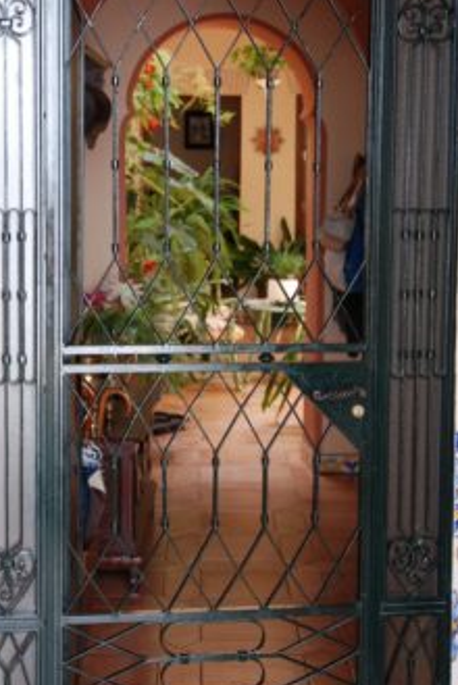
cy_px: 281
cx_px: 186
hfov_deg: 19.3
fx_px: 1347
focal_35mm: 71
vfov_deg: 28.5
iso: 200
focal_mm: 31
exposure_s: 1/40
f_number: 4
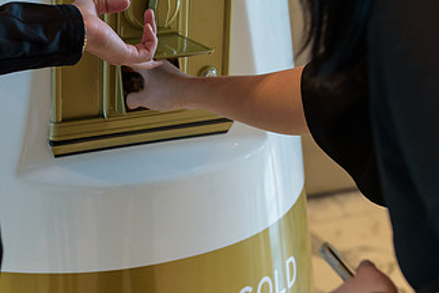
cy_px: 74
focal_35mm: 104
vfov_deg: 13.2
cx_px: 166
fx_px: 1269
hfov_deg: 19.6
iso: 1250
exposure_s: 1/125
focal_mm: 58
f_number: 3.2
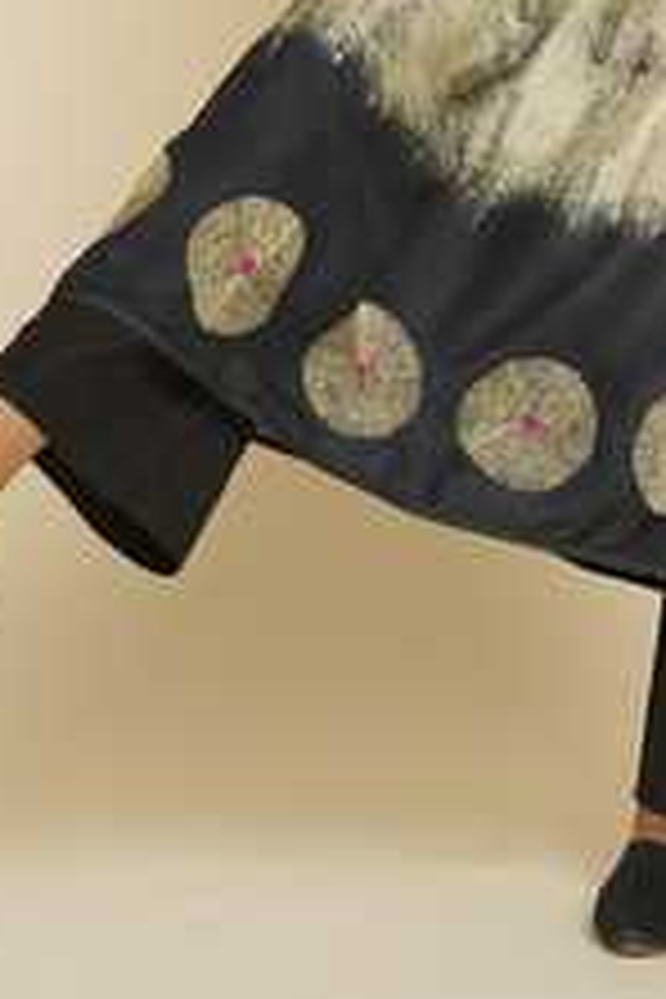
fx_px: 3274
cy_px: -128
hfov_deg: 11.6
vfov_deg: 16.8
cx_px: 468
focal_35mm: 118
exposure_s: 1/60
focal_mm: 50
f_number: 6.3
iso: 100
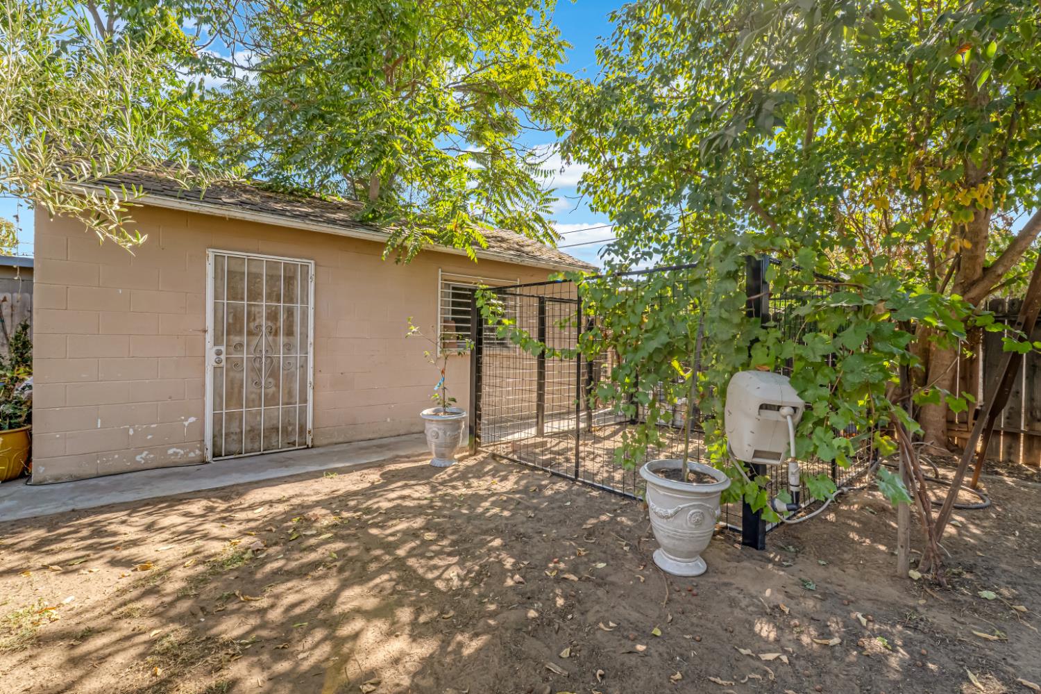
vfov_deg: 77.3
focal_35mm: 15
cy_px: 347
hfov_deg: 100.4
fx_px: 434
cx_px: 520
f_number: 9
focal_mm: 10
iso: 400
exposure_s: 1/160
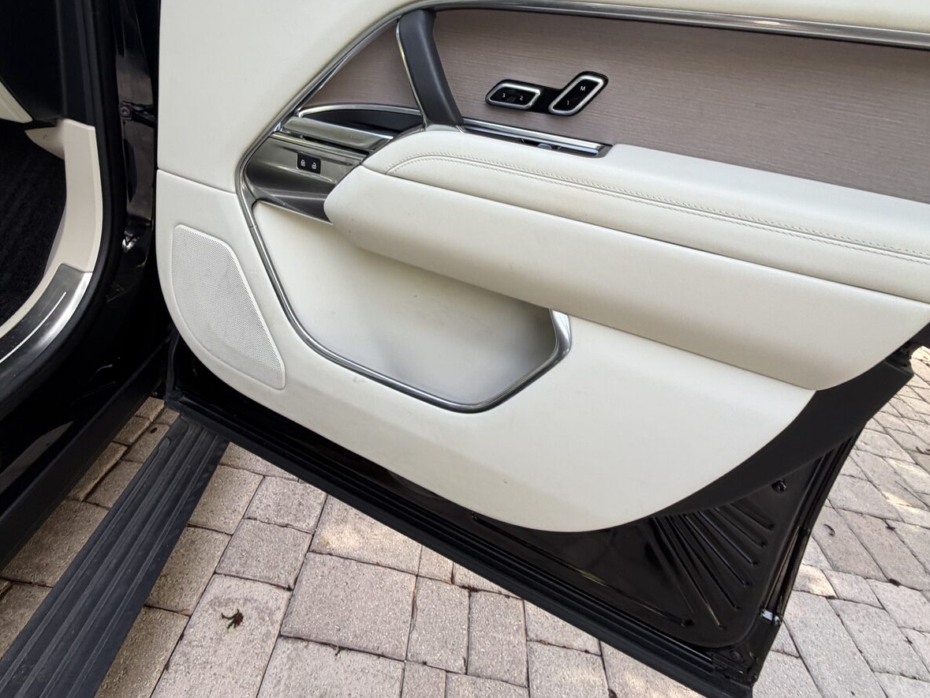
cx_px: 459
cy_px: 246
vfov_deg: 67.2
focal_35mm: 19
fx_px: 510
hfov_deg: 84.7
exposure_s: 1/121
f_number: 2.2
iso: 80
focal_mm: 2.22
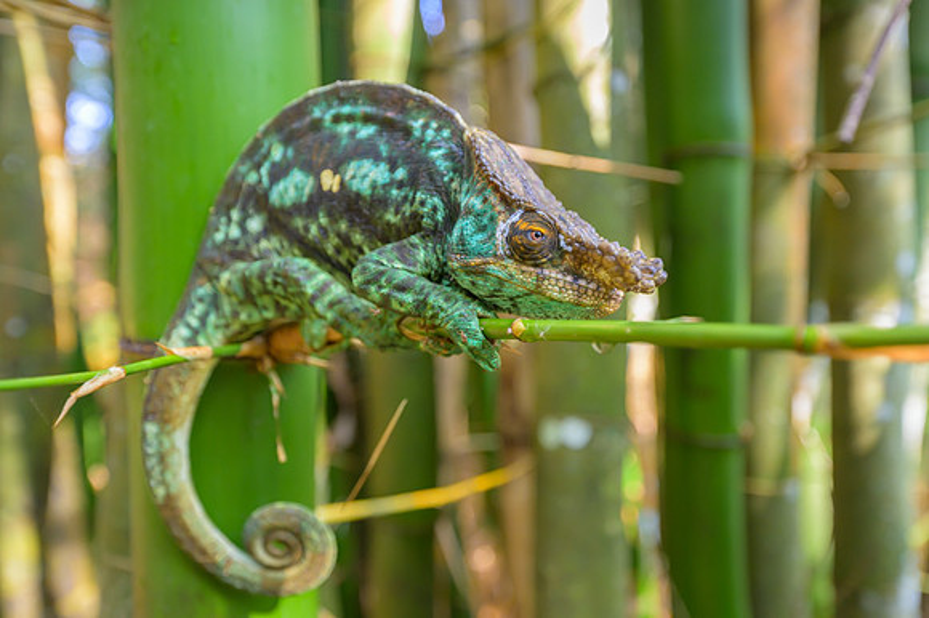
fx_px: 716
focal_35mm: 28
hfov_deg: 65.6
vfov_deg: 46.7
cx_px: 537
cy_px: 284
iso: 800
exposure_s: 1/320
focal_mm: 24
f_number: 2.8
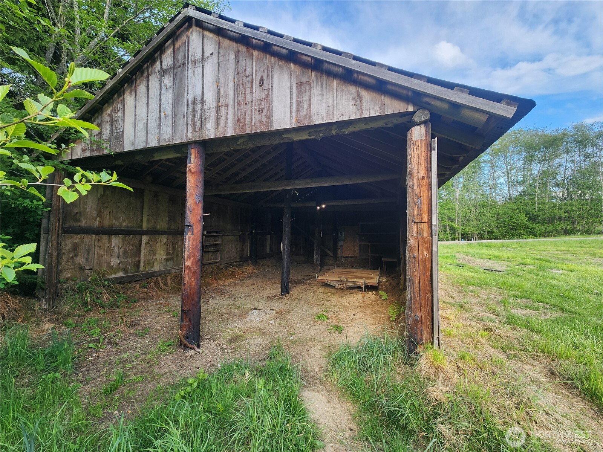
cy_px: 226
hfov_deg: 106.2
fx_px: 226
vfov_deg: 89.9
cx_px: 302
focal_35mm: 13
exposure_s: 1/220
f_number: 2.2
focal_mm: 2.2
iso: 50
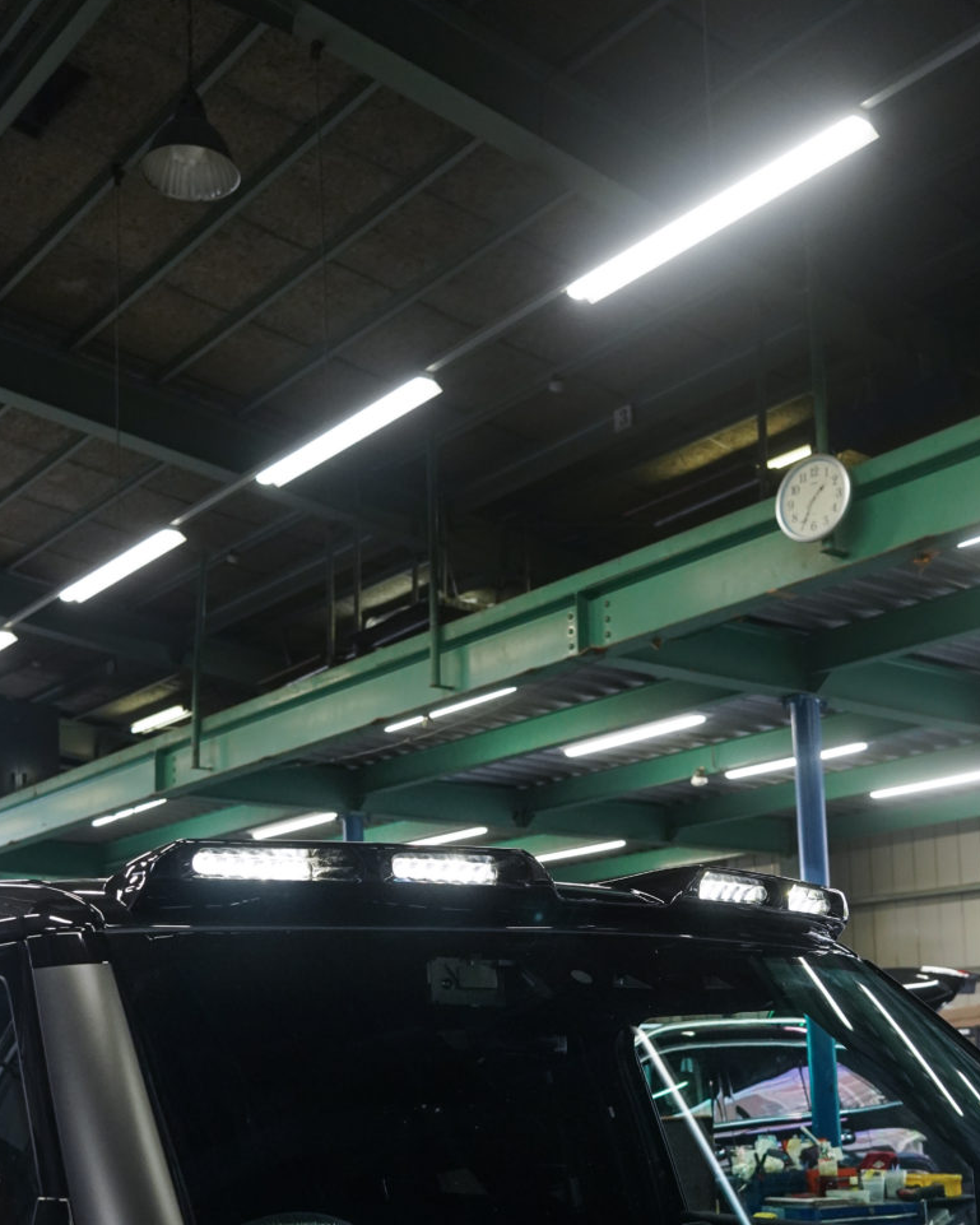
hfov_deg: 33.4
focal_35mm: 45
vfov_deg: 40.2
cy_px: 888
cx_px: 506
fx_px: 1631
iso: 3200
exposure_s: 1/200
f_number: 4.5
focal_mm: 30
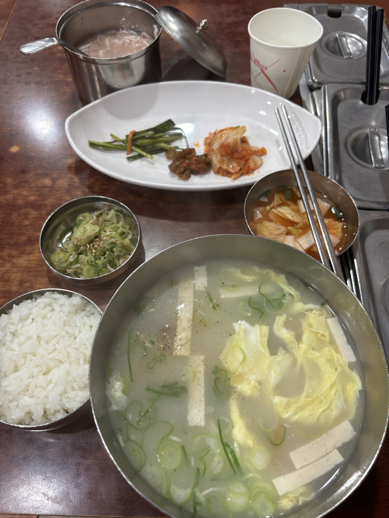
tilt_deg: -61.7
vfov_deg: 67.3
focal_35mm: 26
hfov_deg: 53.1
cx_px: 194
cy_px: 259
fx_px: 390
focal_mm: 5.96
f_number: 1.6
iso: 100
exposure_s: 1/60
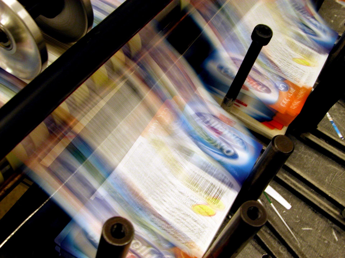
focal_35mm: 49
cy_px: 129
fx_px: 488
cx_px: 172
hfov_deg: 38.9
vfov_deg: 29.7
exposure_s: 1/10.1
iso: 100
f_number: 5.4
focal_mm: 12.7
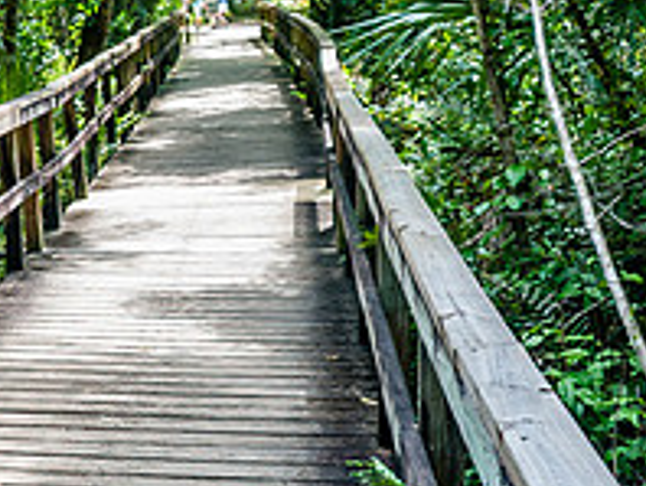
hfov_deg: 22.3
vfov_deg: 19.4
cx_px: -251
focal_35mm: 76
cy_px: 222
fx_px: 1420
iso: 100
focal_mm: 18
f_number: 4
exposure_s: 1/60
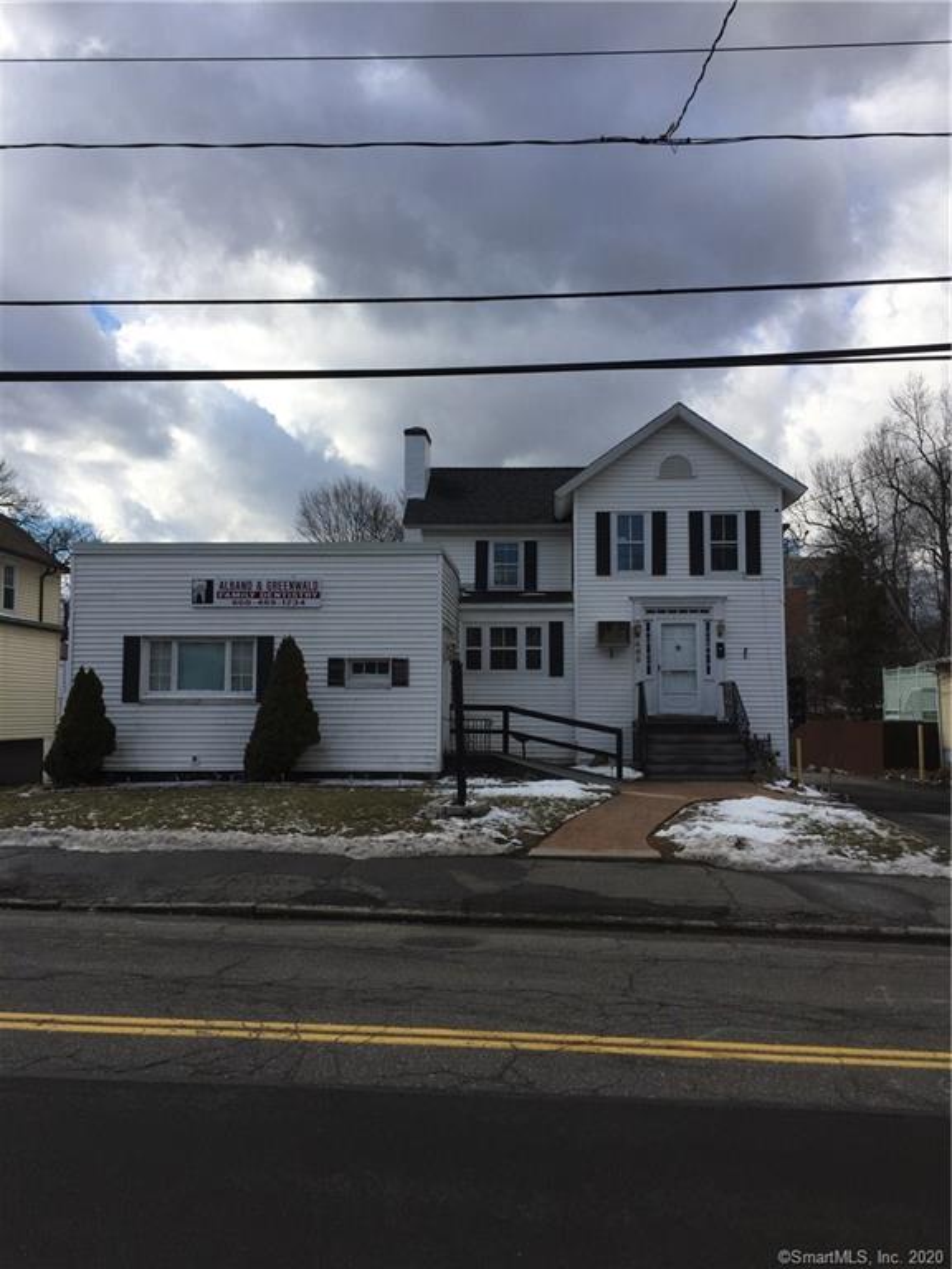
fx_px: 1063
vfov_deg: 61.7
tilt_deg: +5.3
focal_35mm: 29
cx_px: 476
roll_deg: -0.3
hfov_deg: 48.2
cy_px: 634
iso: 32
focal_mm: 4.15
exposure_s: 1/1980
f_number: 2.2
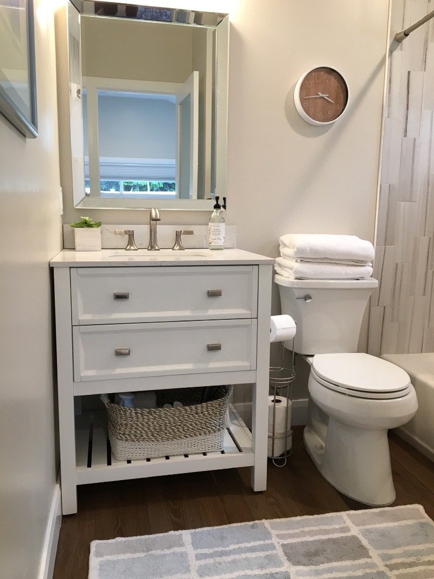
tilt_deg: -9.3
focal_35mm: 29
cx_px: 217
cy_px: 290
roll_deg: -0.8
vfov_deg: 61.6
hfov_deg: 48.2
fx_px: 485
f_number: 2.2
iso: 64
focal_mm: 4.15
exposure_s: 1/30
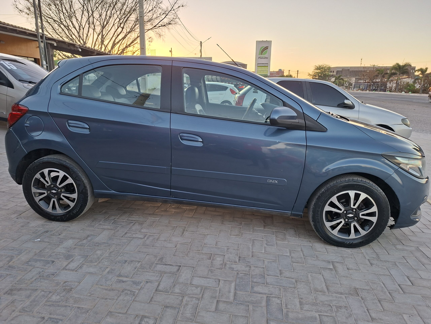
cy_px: 162
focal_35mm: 23
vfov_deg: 58.9
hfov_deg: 73.9
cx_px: 216
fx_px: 286
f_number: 1.8
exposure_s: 1/120
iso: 50
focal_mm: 5.54
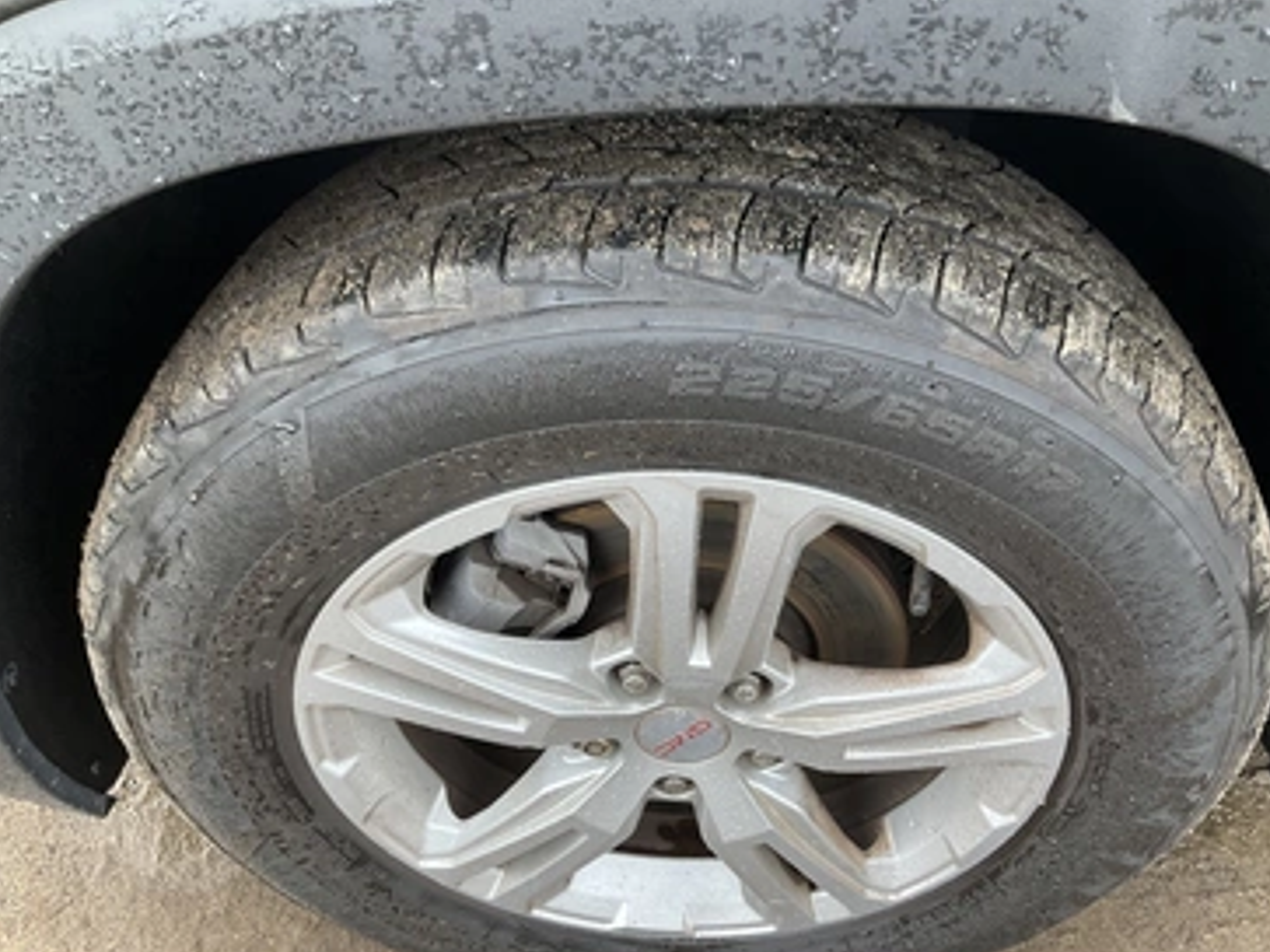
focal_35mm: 32
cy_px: 522
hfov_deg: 56.7
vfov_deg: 44.1
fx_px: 1174
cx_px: 696
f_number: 1.8
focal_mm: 3
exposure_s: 1/126
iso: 16
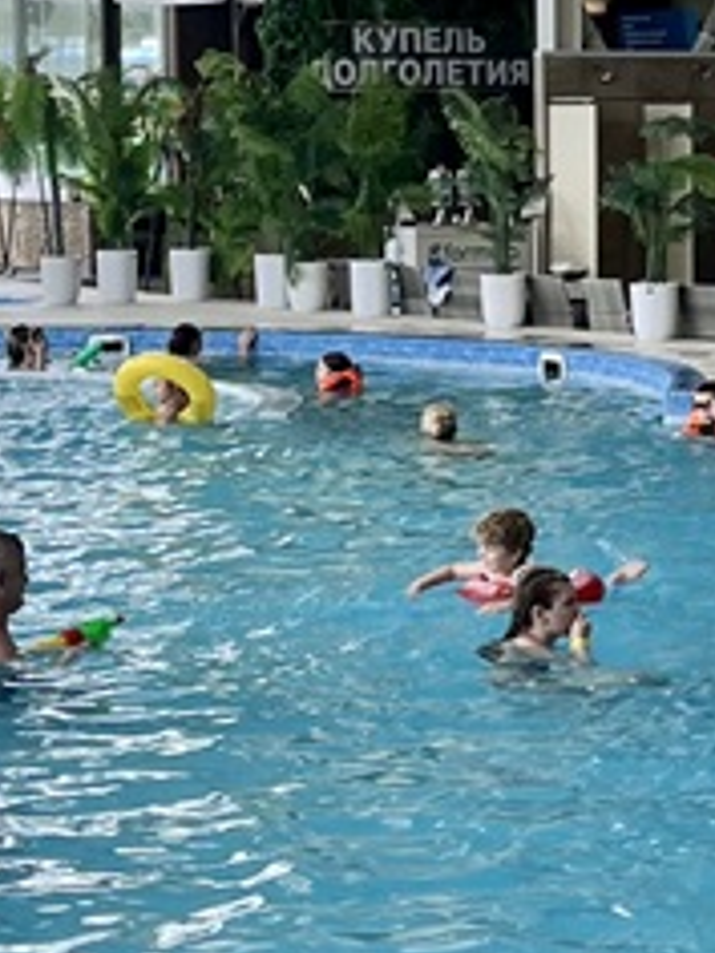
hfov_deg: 11.1
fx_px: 3635
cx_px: 772
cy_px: 339
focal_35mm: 132
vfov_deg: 14.9
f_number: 1.6
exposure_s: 1/224
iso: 40
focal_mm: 5.1
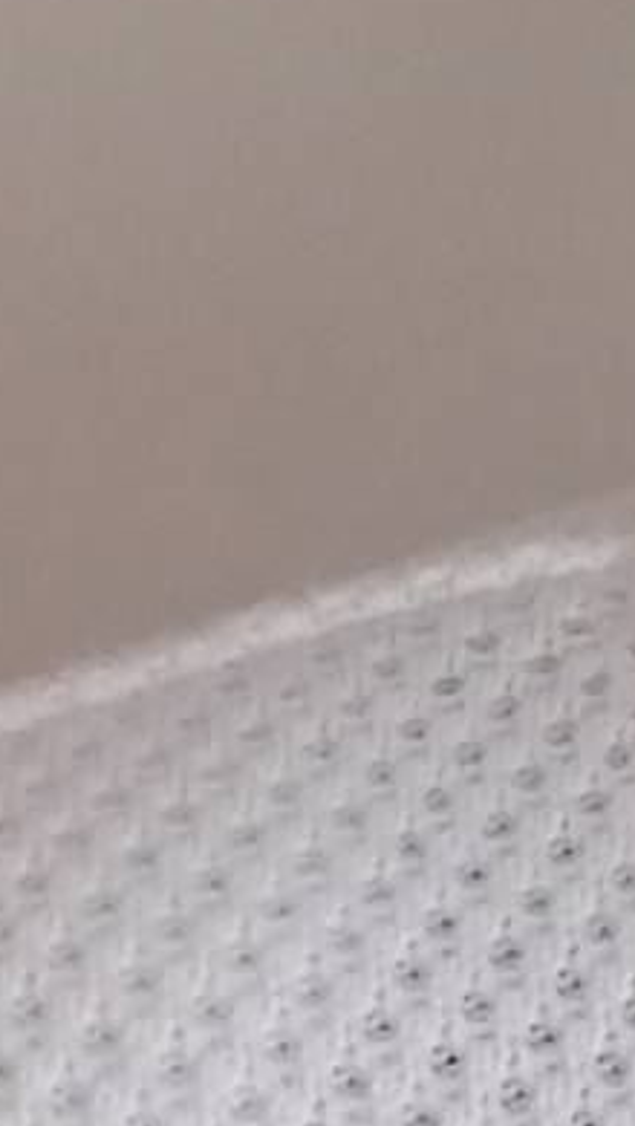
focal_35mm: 150
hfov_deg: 7.2
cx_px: 1873
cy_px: -274
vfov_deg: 13.8
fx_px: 4480
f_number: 1.8
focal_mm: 4.69
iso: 522
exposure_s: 1/100
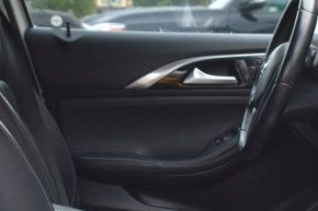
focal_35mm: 122
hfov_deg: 16.6
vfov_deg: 11.2
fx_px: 1075
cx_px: 273
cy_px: 201
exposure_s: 1/60
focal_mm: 23
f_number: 4
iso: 640
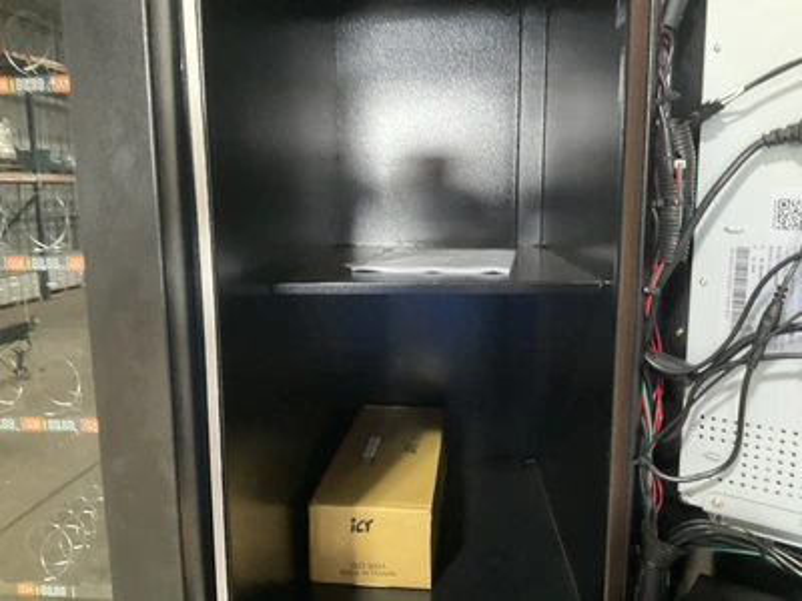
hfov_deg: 61.7
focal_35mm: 29
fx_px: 672
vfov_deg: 48.2
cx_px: 401
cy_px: 300
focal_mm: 3
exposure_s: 1/30
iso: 500
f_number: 1.8
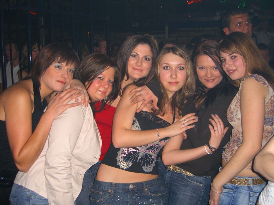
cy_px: 102
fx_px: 301
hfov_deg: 49.0
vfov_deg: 37.7
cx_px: 137
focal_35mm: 38
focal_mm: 7.9
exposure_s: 1/60
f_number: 2.8
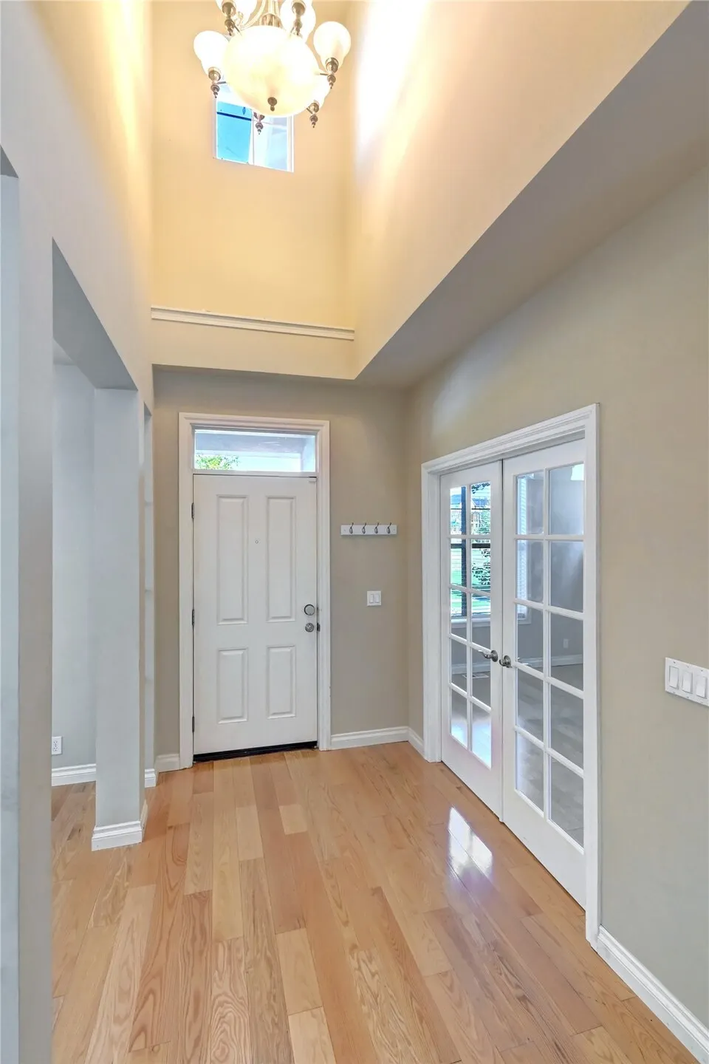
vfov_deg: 100.4
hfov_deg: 77.3
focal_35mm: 15
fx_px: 443
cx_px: 354
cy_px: 532
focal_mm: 10
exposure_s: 1/5
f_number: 11
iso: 3200
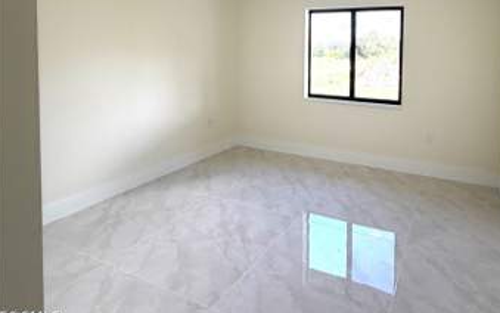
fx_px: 286
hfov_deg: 78.4
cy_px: 63
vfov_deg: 53.5
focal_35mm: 21
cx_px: 350
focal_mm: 2.22
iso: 64
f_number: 2.2
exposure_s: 1/161
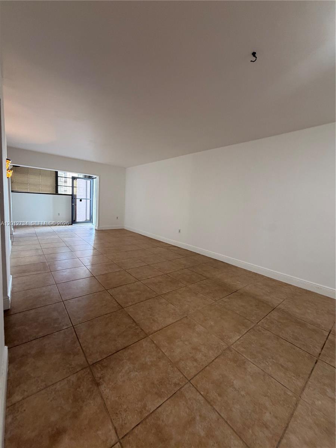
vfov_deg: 102.1
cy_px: 224
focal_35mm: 14
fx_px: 181
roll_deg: -2.9
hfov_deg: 85.7
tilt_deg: -7.2
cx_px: 168
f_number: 2.2
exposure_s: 1/60
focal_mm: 2.22
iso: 200
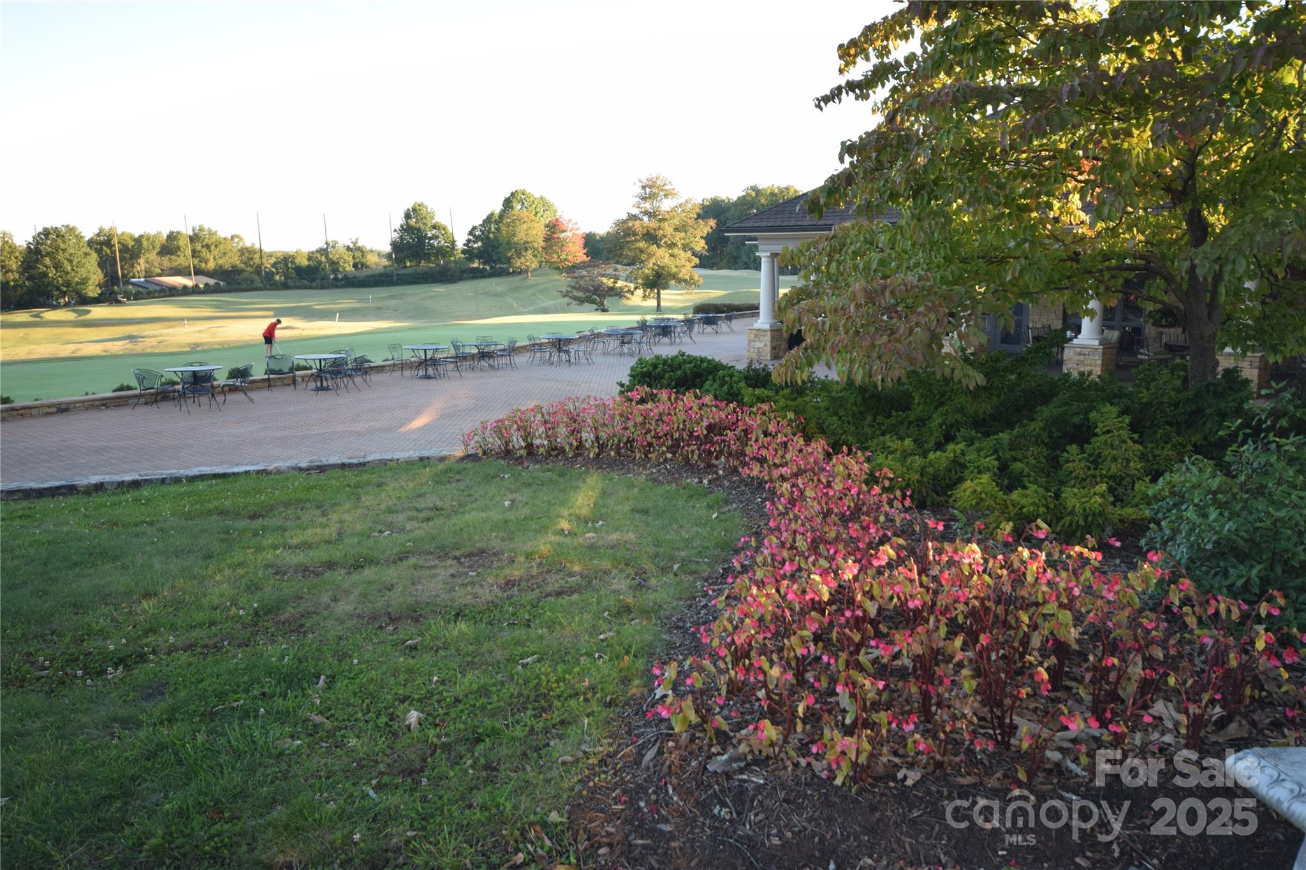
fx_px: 1088
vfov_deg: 43.6
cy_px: 435
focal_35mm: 30
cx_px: 653
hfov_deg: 61.9
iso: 400
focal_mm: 20
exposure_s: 1/125
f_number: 5.6
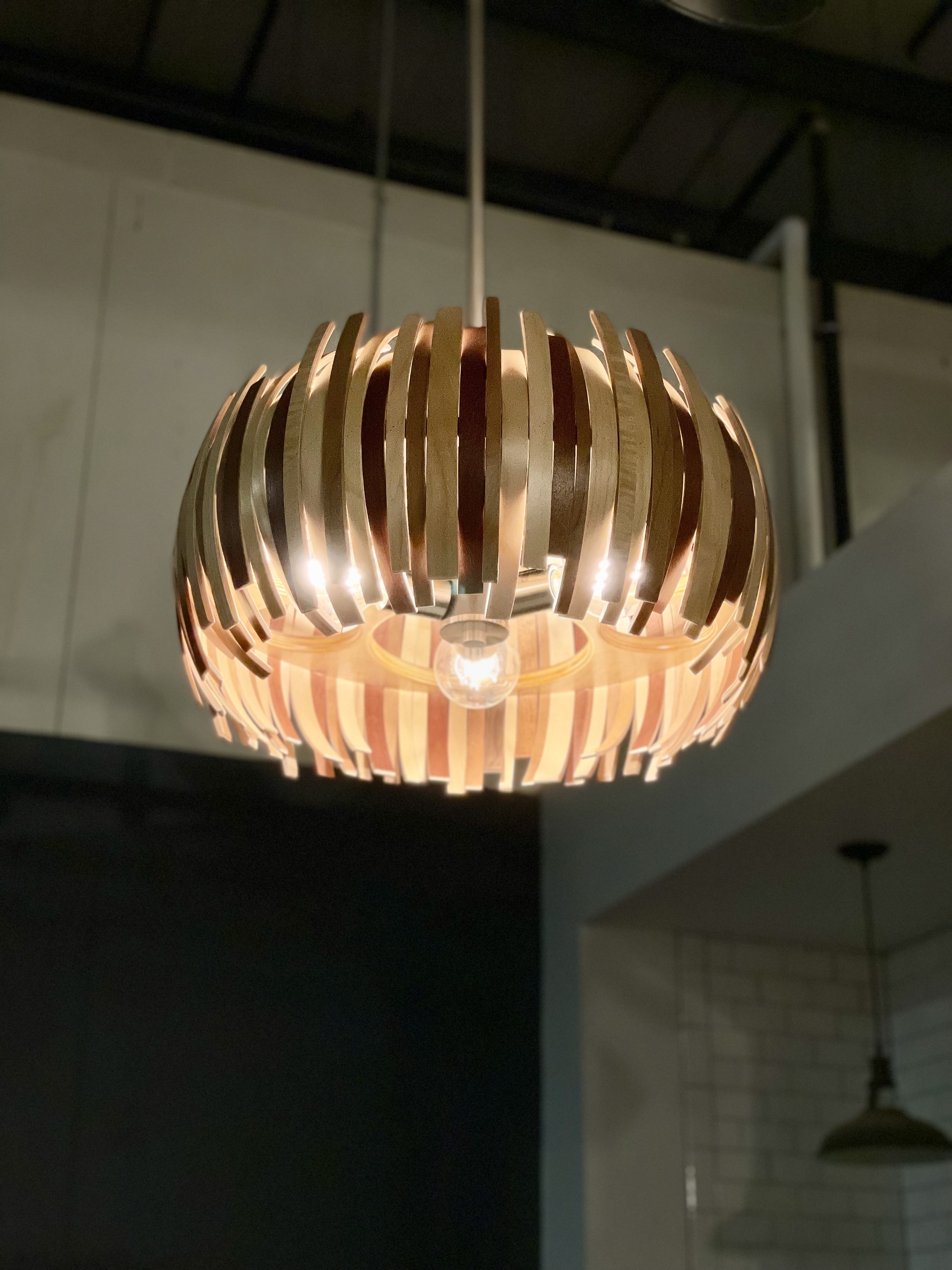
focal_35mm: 52
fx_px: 1907
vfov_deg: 36.8
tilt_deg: +24.2
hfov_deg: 28.0
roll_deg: -0.7
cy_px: 635
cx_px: 476
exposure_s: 1/120
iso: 200
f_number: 2
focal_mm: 6
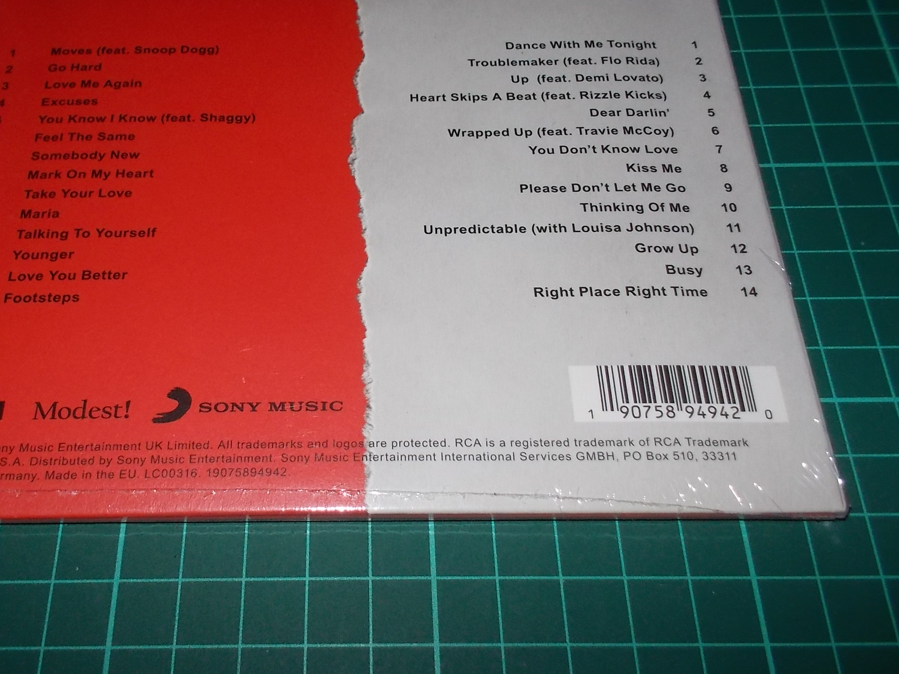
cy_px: 291
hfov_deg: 51.0
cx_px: 353
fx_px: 935
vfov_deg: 39.6
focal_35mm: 36
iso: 200
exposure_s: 1/30
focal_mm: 4.1
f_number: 3.3
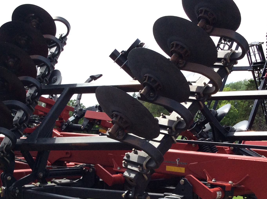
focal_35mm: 61
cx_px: 122
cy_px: 156
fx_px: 470
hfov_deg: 31.7
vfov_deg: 23.7
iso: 32
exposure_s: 1/1634
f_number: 2.4
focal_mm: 3.3
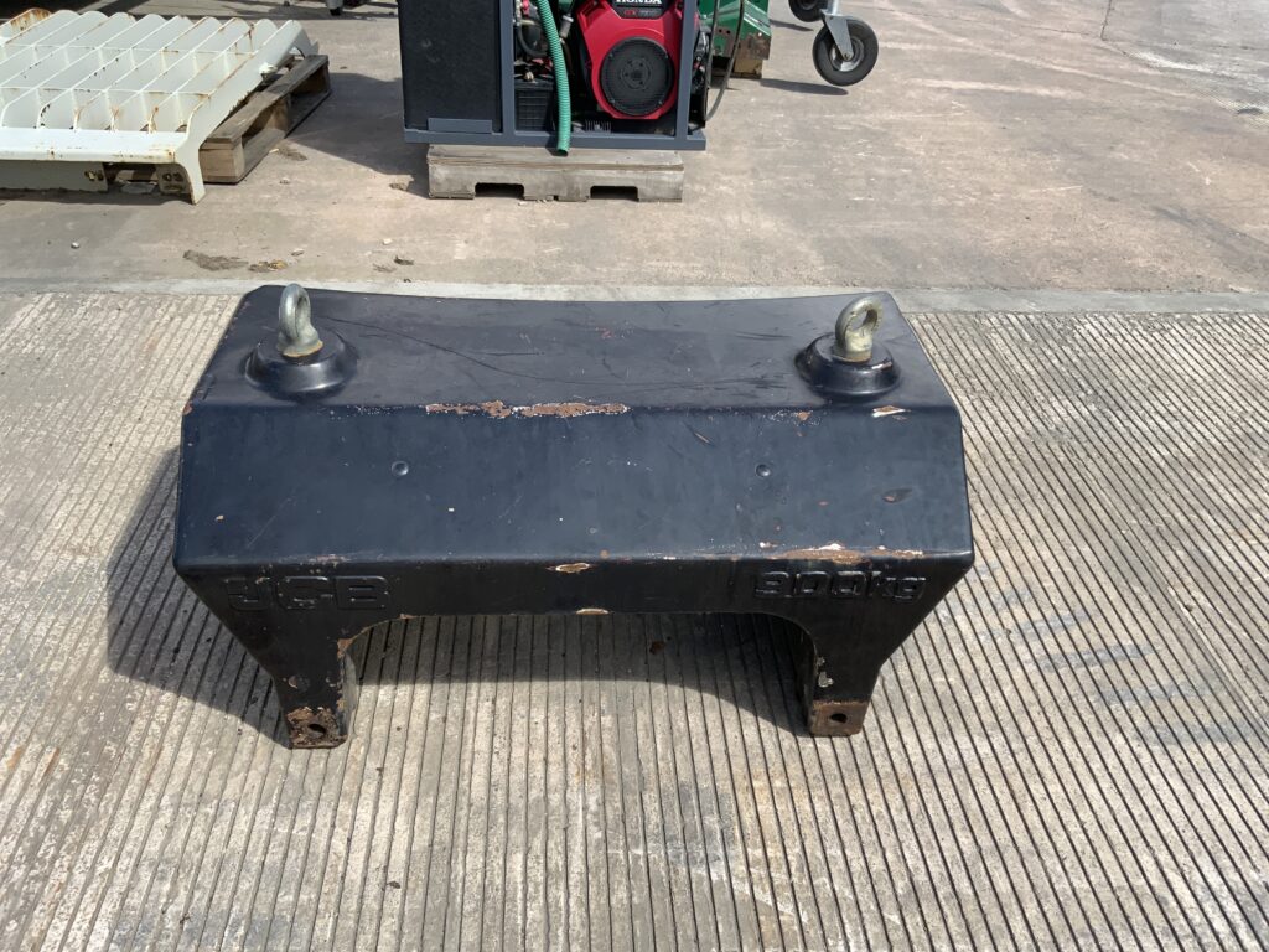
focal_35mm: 29
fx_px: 1063
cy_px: 476
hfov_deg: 61.7
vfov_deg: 48.2
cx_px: 634
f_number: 1.8
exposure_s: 1/1342
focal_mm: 3
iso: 16
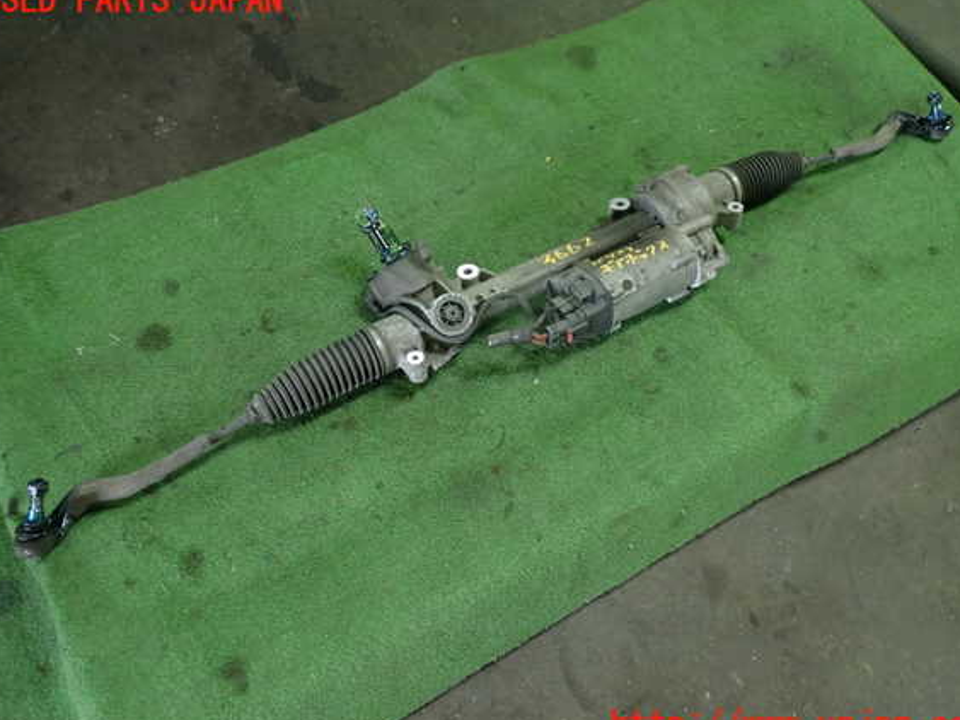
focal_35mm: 32
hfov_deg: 56.8
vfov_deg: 44.1
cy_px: 363
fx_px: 887
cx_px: 484
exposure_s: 1/30
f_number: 2.3
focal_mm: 5.4
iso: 250
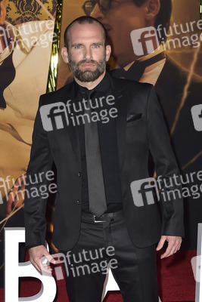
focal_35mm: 56
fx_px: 471
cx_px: 101
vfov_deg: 35.6
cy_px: 151
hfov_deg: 24.2
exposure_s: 1/250
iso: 640
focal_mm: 56
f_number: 6.3
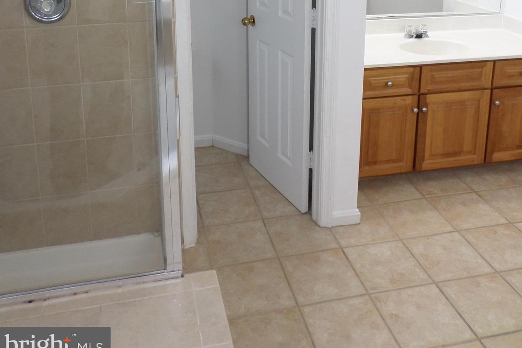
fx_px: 508
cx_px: 260
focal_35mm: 35
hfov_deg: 54.4
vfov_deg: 34.9
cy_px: 13
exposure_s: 1/45
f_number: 2.5
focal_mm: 4.5
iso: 80
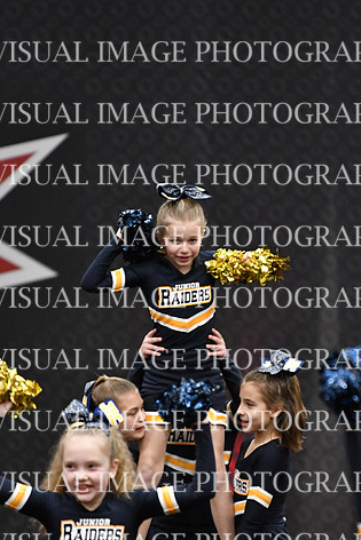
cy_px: 328
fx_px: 5546
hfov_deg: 3.7
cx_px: 187
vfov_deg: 5.6
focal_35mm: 369
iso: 5000
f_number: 2.8
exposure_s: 1/800
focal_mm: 200
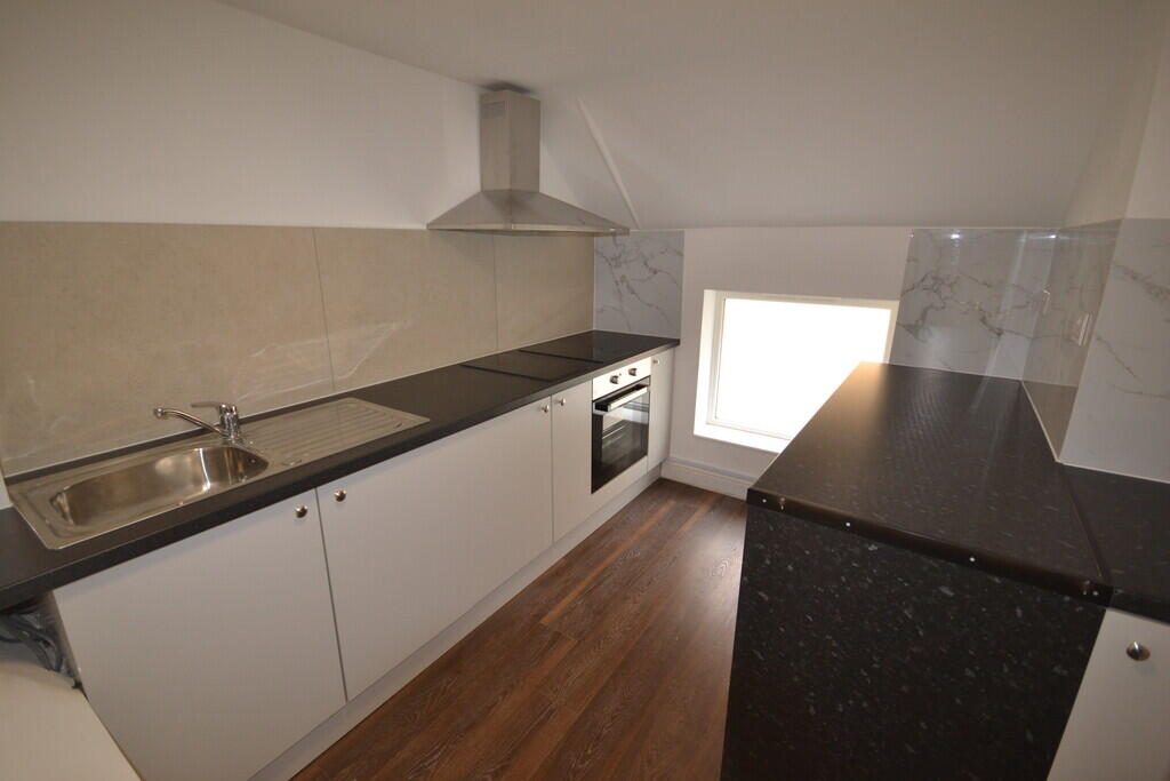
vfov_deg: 77.3
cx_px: 585
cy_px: 390
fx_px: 488
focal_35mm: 15
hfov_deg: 100.4
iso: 400
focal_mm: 10
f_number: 4
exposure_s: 1/60
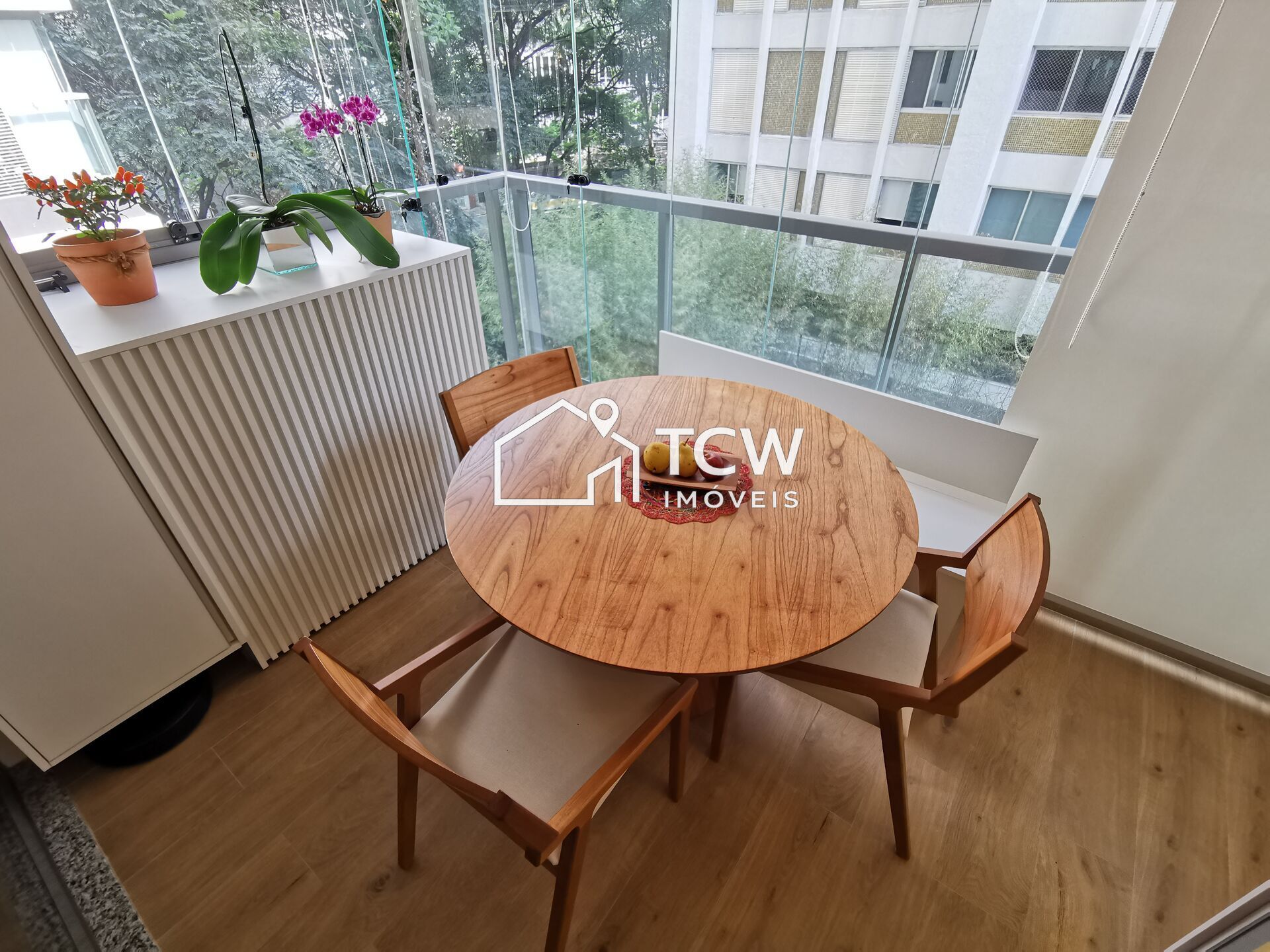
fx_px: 587
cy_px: 476
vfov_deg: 78.1
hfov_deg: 94.5
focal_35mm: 16
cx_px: 635
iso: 100
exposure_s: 1/120
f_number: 2.2
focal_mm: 2.35
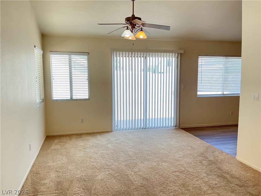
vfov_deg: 48.2
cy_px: 98
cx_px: 130
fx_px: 219
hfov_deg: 61.7
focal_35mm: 29
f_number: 1.8
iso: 40
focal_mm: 3
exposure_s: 1/60
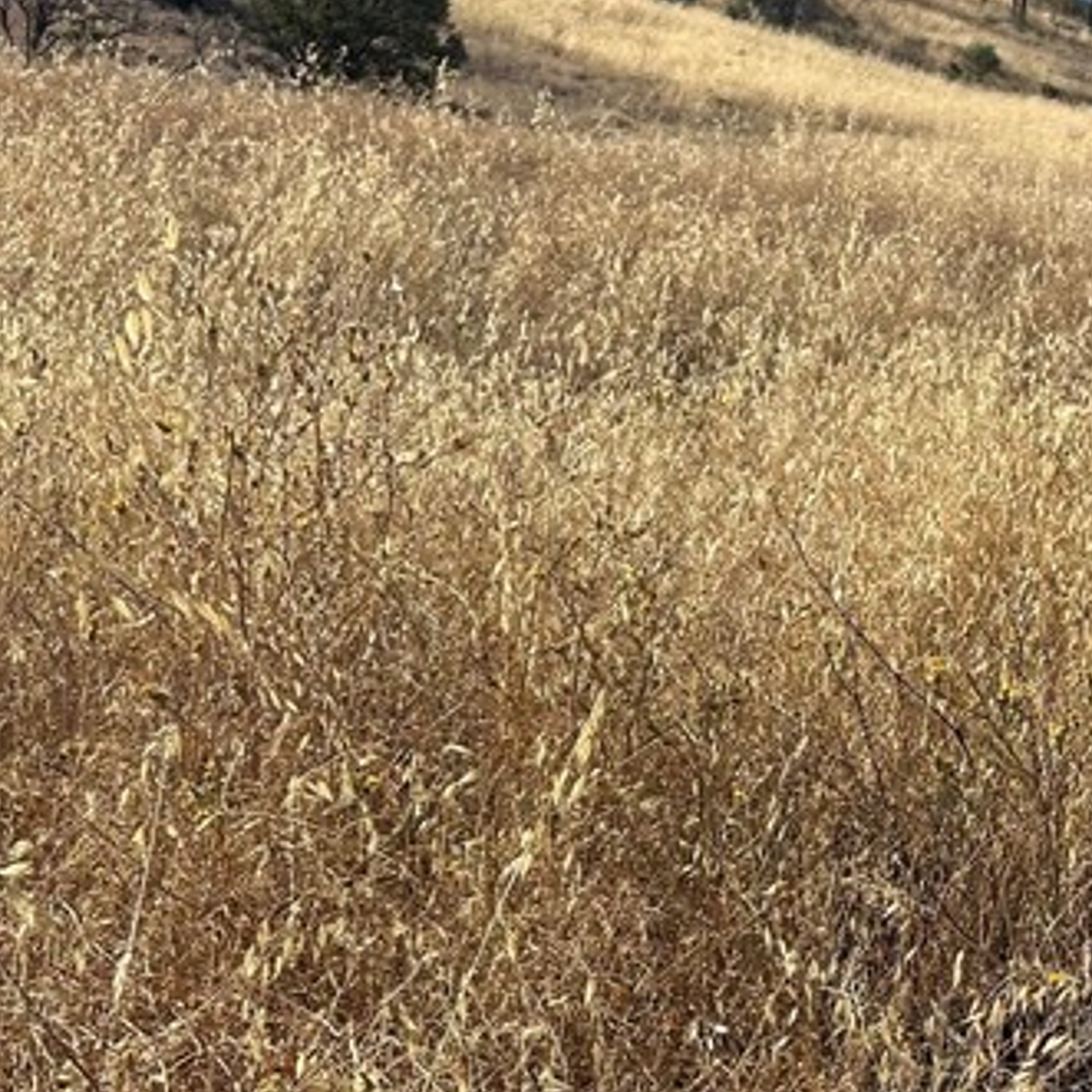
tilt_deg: -15.4
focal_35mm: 71
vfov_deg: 23.8
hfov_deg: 23.1
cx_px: 1155
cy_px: 934
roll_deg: -3.7
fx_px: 2534
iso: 50
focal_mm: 5.7
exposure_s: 1/4274
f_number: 1.5
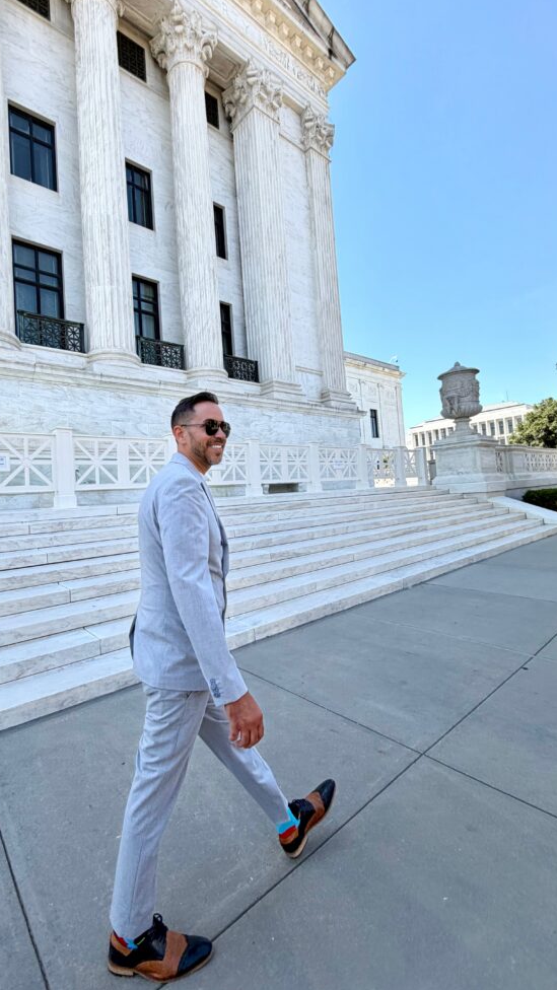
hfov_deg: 66.5
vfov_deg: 99.3
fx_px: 420
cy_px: 481
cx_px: 227
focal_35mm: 16
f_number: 2.2
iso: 40
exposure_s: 1/574
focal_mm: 2.22
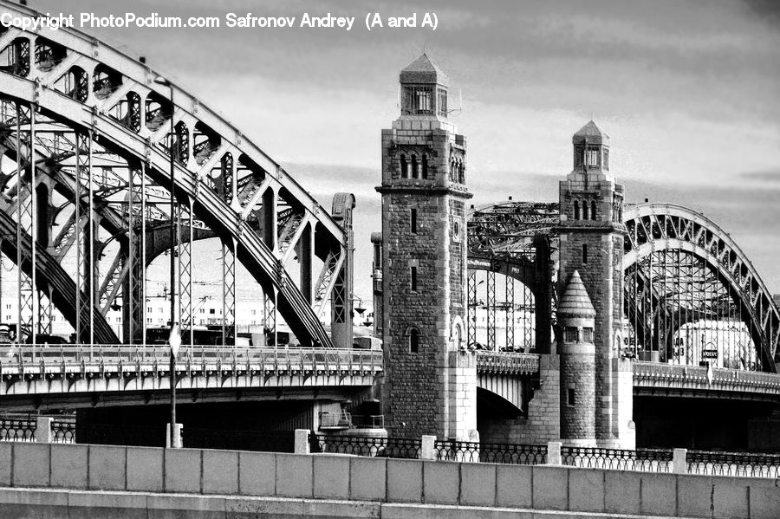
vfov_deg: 13.0
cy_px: 260
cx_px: 390
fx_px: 2274
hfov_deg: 19.5
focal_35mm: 105
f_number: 4.5
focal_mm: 70
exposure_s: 1/640
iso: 100
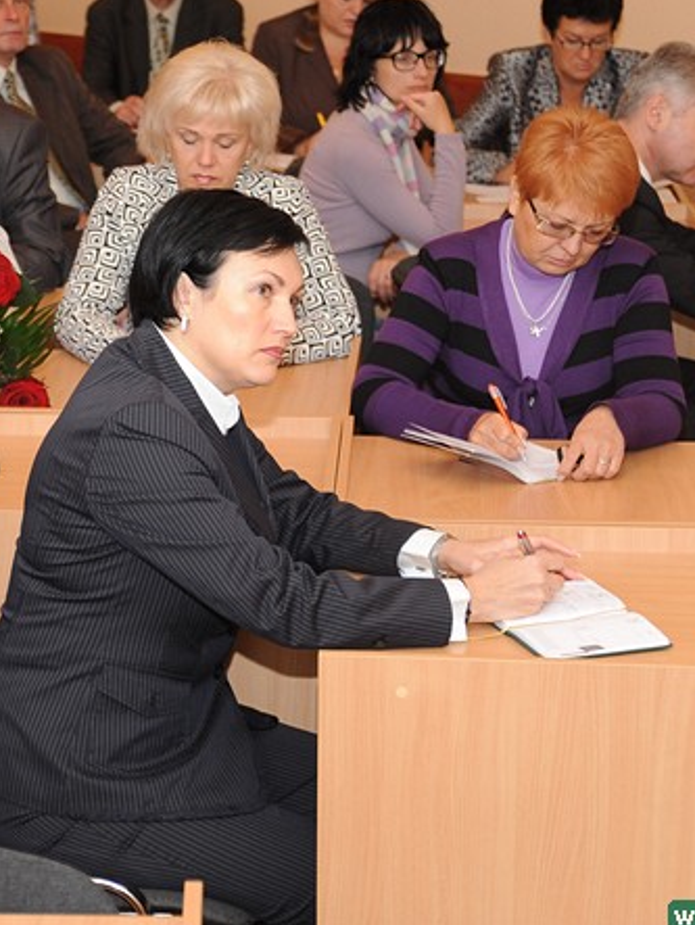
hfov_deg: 14.2
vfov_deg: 18.9
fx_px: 2780
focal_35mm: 104
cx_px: 129
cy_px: 384
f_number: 3.8
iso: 640
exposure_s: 1/160
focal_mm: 60
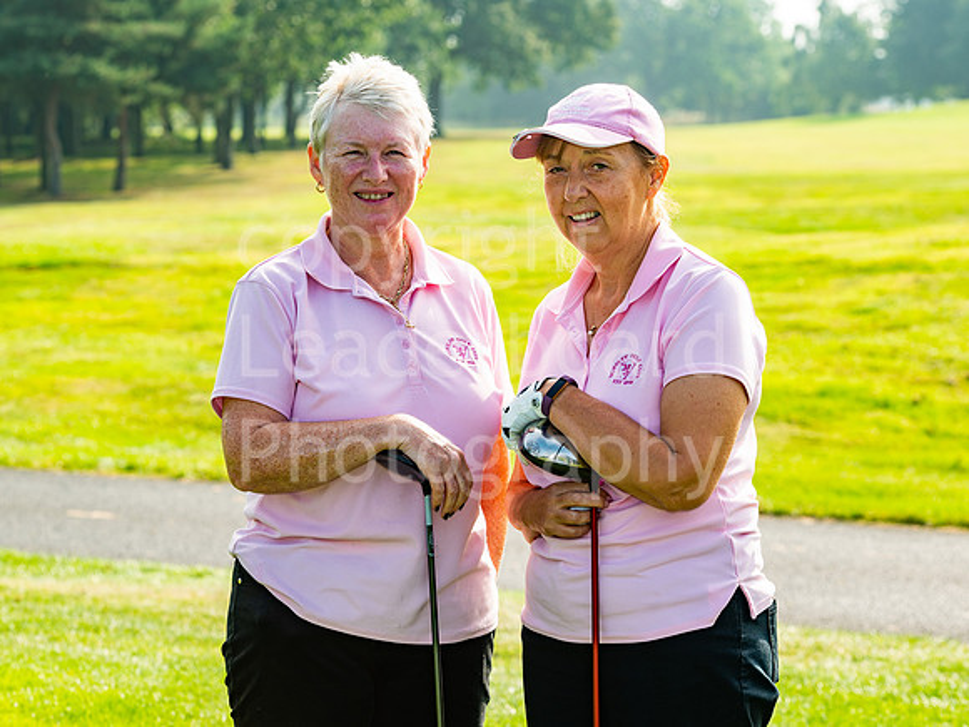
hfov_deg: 15.7
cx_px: 484
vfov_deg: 11.8
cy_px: 364
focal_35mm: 126
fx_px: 3517
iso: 100
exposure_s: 1/200
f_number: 8
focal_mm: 116
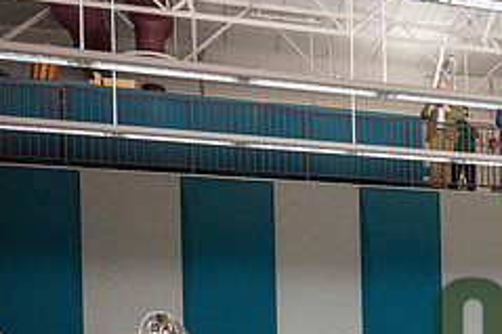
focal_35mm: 62
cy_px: 377
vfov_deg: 20.7
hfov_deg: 28.5
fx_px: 864
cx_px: 592
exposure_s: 1/500
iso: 10000
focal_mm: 25.5
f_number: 4
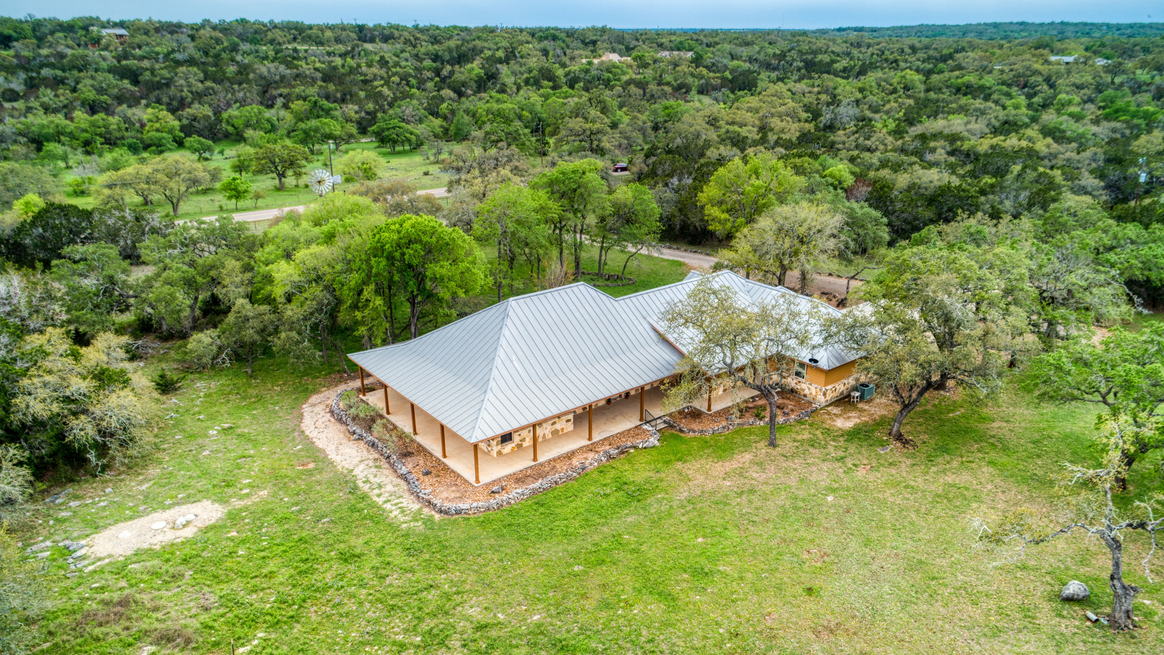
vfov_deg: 44.3
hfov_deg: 71.9
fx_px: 802
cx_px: 594
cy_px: 354
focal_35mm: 26
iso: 100
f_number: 3.5
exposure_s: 1/80
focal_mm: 8.8
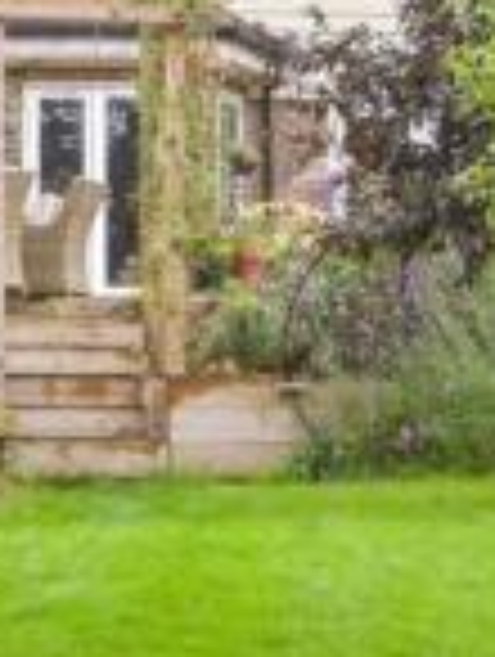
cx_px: 218
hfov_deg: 11.5
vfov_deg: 15.2
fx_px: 2452
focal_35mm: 129
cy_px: 214
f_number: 8
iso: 160
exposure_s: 1/125
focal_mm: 20
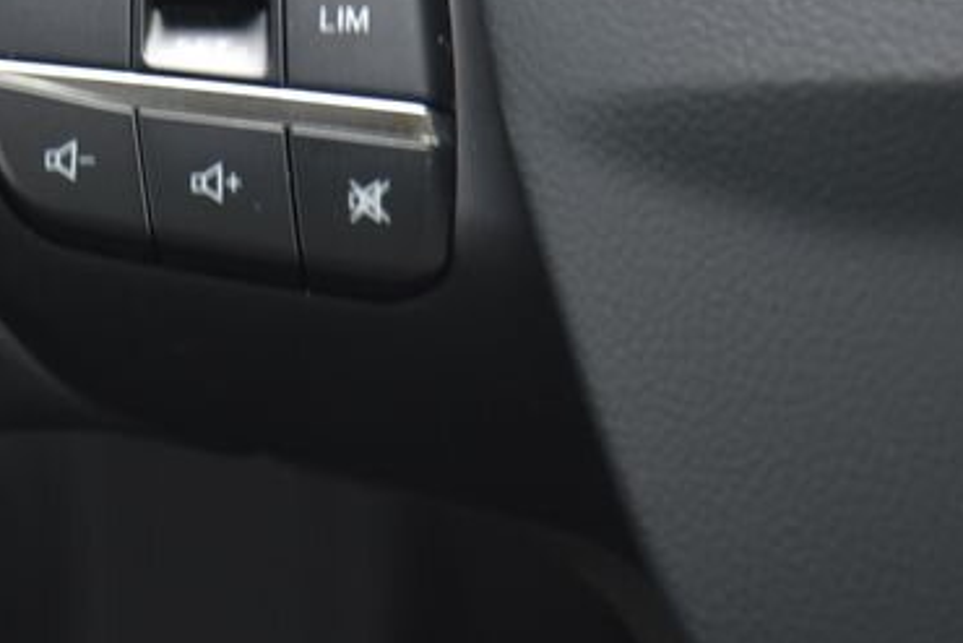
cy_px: -21
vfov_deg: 4.1
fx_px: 8884
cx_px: 143
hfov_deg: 6.2
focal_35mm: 332
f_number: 4
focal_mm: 120
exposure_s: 1/30
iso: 500
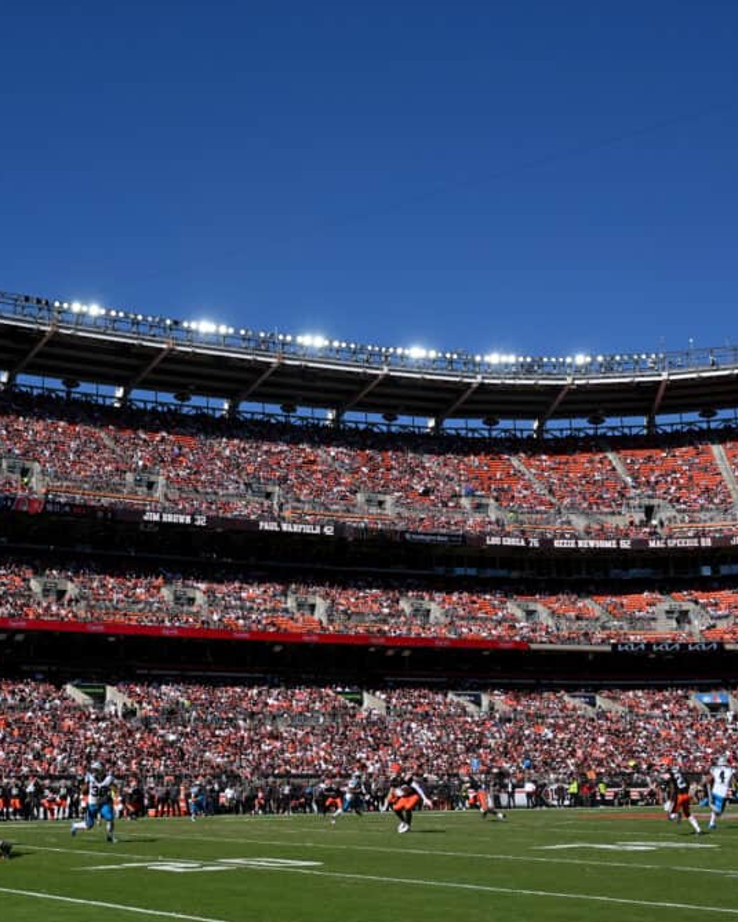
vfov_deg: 40.3
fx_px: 1256
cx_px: 181
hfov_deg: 32.1
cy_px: 465
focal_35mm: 46
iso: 400
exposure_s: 1/2000
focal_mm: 32
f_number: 8
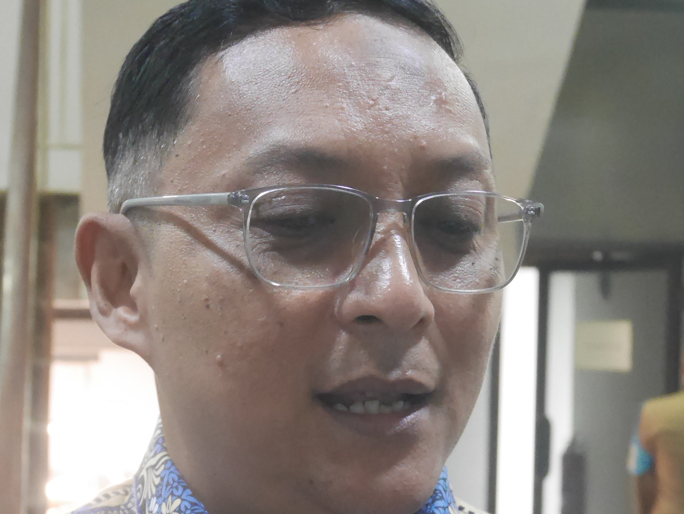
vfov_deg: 14.6
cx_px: 327
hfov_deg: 19.6
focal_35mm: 100
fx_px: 1977
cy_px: 502
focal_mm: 22
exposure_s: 1/50
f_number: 4.8
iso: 3200
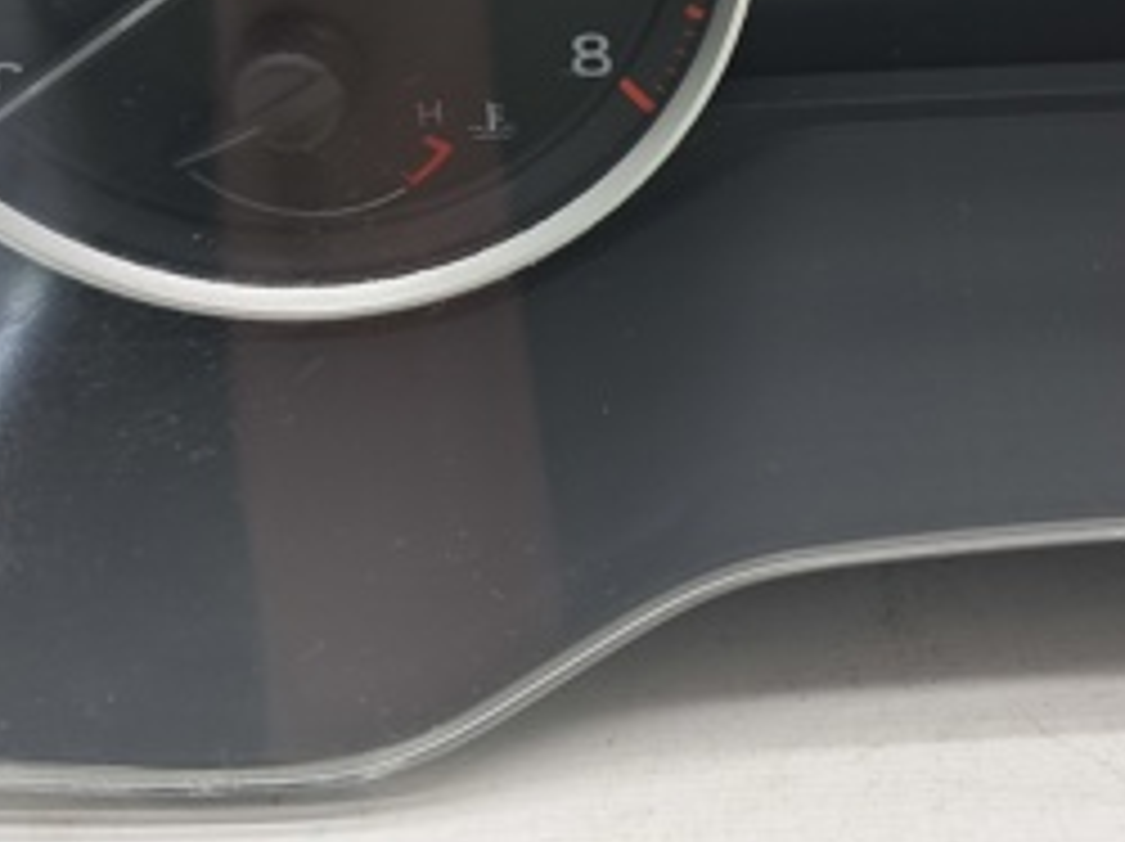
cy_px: 16
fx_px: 2240
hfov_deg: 28.2
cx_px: 612
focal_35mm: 69
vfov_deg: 20.6
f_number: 1.8
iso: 50
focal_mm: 4
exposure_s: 1/50
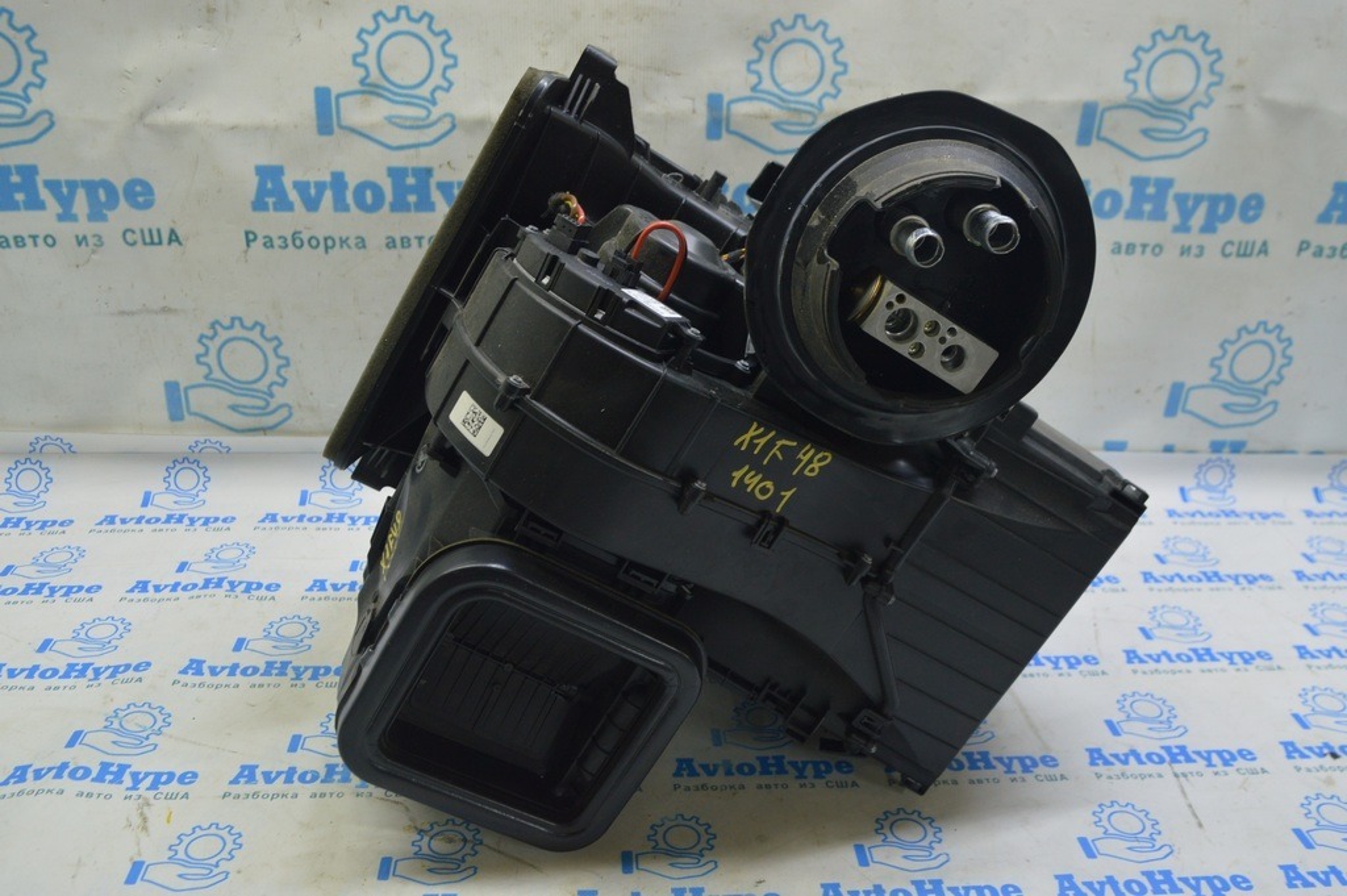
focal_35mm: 33
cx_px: 674
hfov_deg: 57.3
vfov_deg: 39.9
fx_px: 1234
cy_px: 448
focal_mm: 22
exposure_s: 1/20
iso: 400
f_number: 5.6
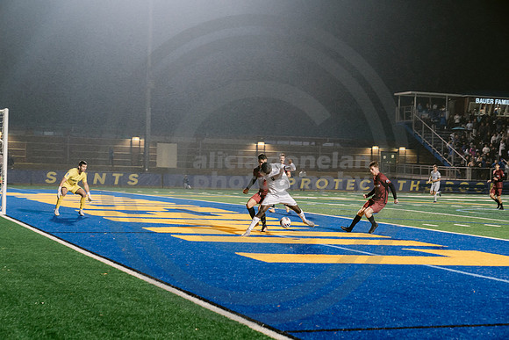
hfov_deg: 28.8
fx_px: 990
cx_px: 254
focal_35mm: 70
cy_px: 170
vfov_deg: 19.5
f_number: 4.5
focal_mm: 70
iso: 2500
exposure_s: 1/200
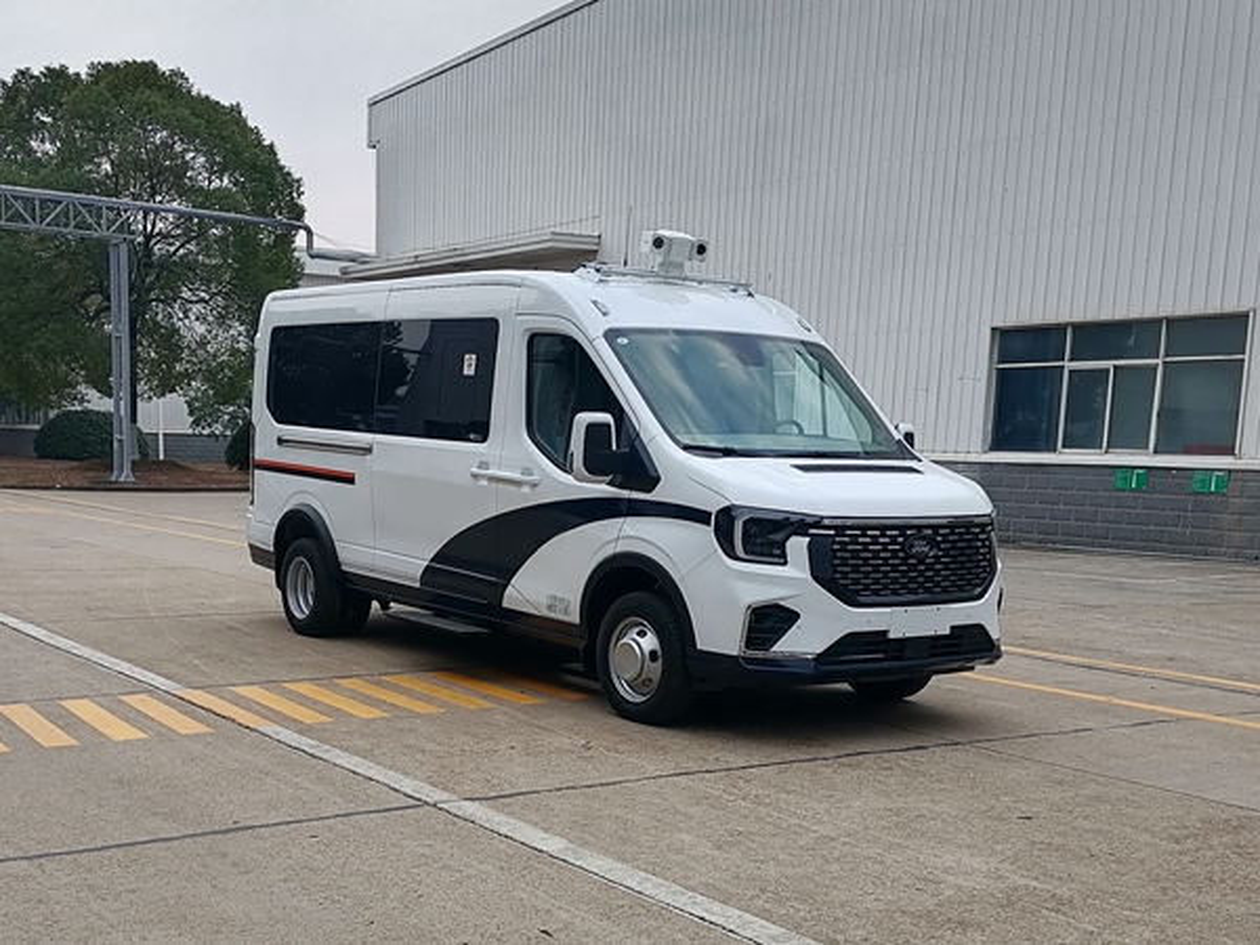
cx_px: 630
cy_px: 472
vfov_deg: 51.4
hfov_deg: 65.3
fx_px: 983
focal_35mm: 27
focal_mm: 5.3
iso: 50
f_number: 1.8
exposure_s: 1/174
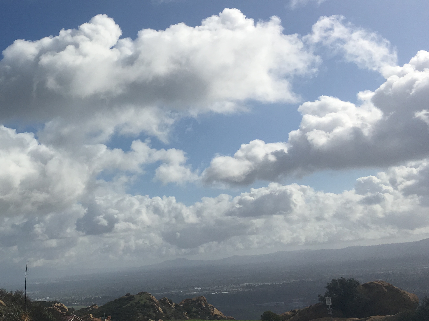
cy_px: 126
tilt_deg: +11.6
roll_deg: +5.5
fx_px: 657
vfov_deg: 27.5
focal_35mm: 53
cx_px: 64
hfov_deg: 34.6
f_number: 2.2
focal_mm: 4.15
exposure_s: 1/6410
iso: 25
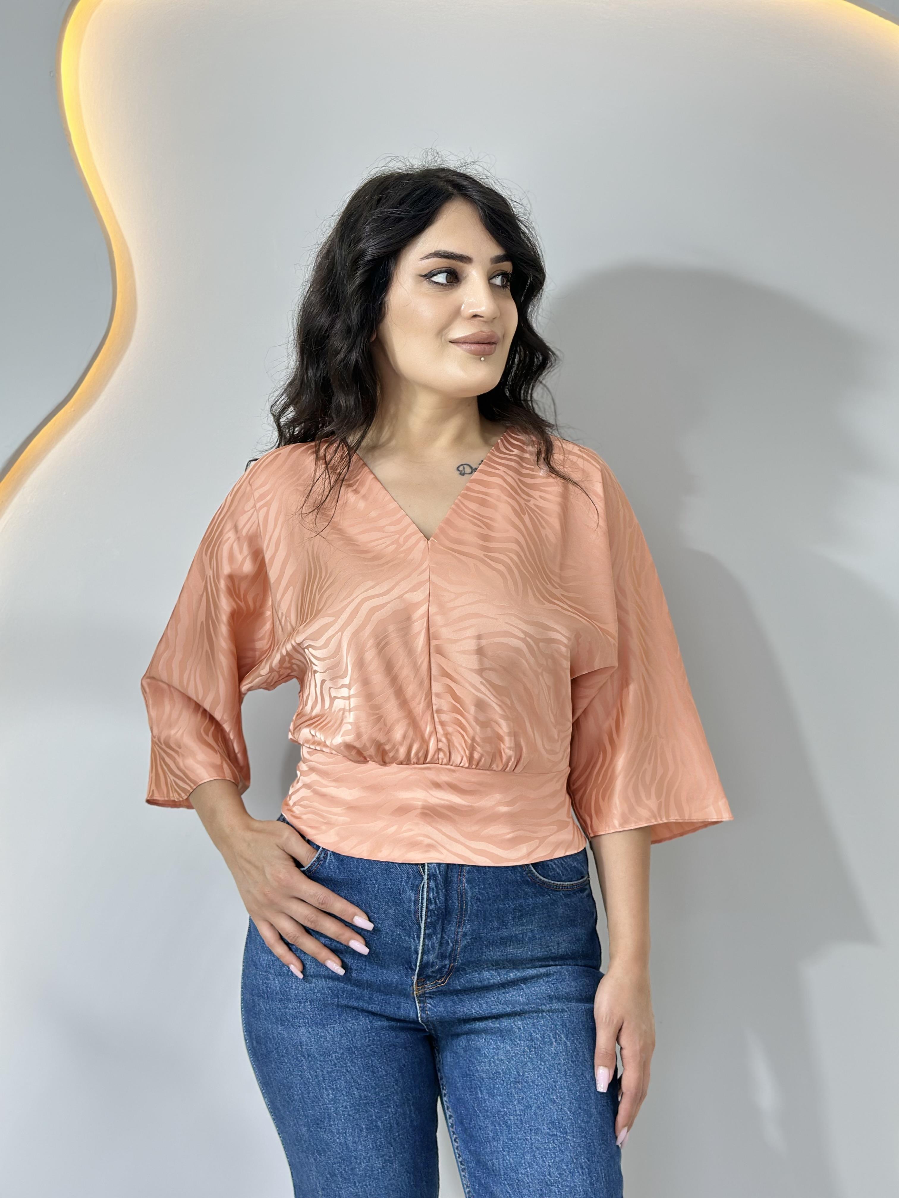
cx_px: 450
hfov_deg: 30.3
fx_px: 1662
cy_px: 599
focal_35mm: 48
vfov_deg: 39.7
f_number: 1.78
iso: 80
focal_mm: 6.86
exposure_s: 1/100
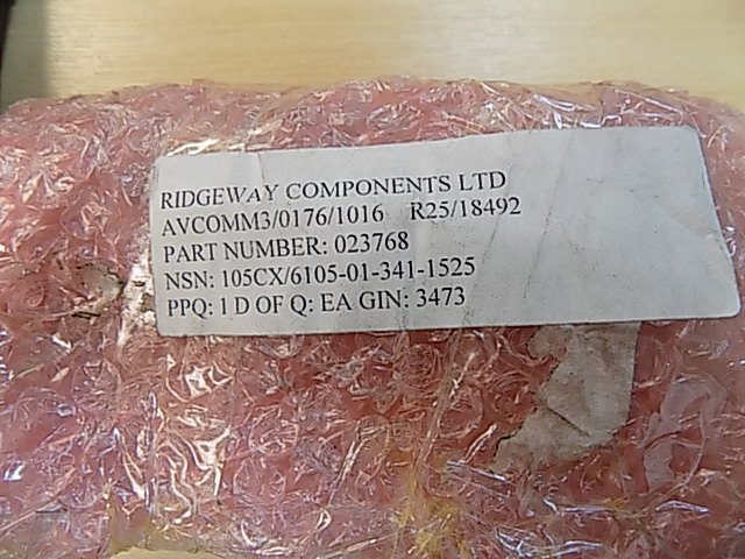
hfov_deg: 73.9
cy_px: 280
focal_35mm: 23
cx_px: 372
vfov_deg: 58.9
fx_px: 495
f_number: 3.1
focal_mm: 4
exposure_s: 1/30
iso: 200
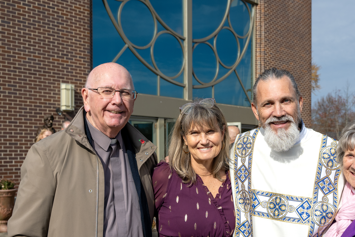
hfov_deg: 38.5
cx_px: 233
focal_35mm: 51
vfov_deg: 26.2
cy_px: 177
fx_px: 503
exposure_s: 1/2500
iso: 320
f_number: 5.6
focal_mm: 29
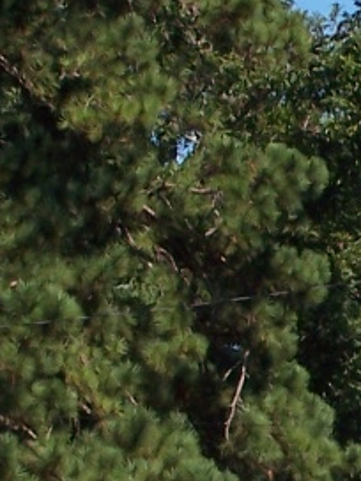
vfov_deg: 6.7
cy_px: 508
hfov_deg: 4.9
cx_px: 680
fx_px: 4116
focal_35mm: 296
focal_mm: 11.1
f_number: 4.5
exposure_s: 1/500
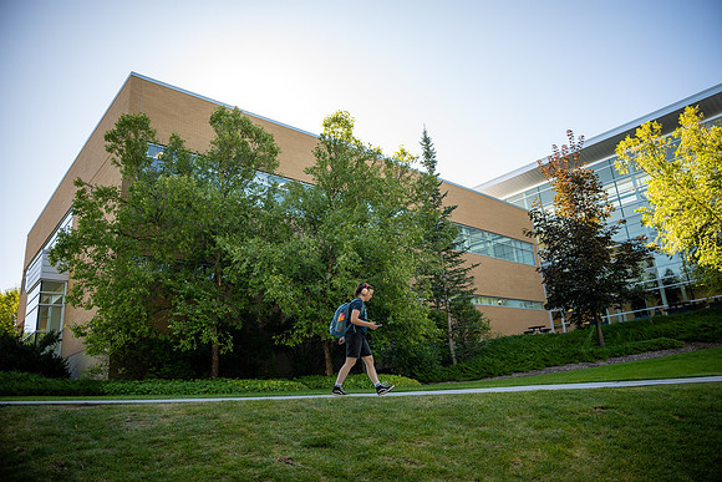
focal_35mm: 24
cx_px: 361
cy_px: 241
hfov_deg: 73.7
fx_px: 481
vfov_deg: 53.2
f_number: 2.8
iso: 200
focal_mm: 24
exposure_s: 1/800
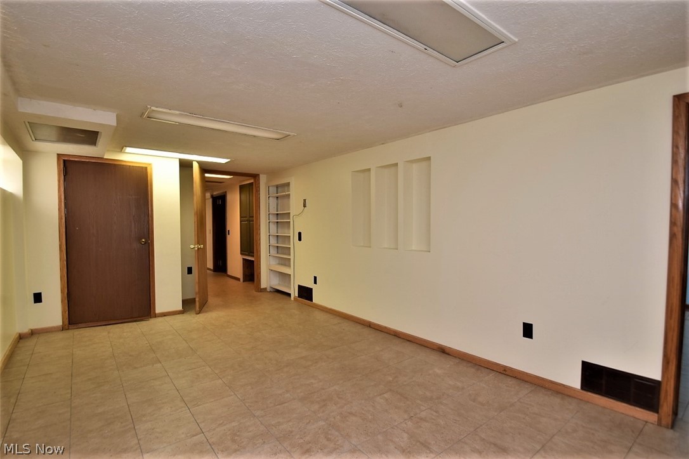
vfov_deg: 72.0
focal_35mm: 16
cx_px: 344
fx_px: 316
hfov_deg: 95.0
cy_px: 230
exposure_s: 1/15
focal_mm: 11
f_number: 7.1
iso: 200
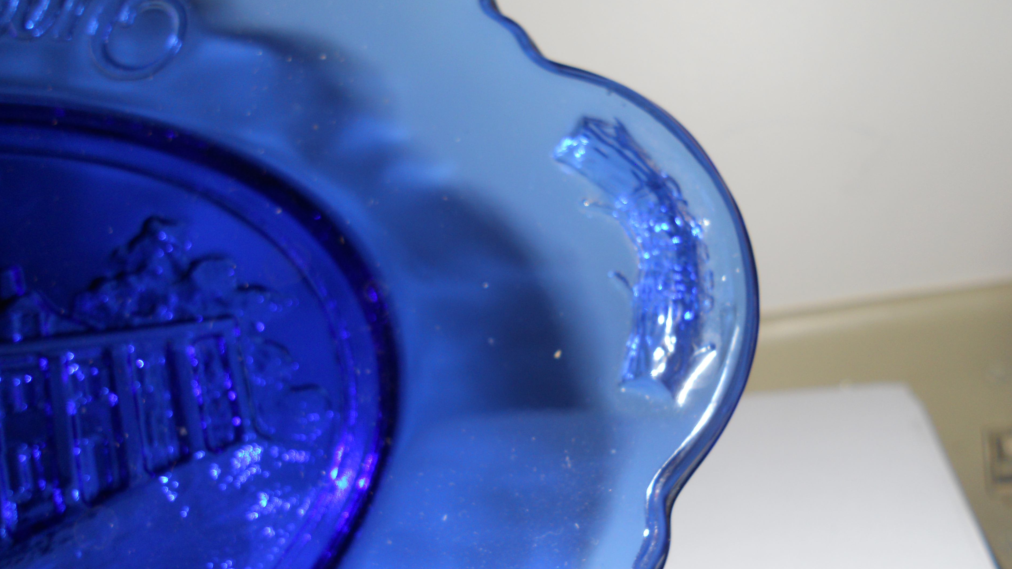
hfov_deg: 54.0
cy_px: 320
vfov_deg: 32.0
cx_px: 492
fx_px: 993
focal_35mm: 37
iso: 80
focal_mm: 5.8
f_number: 8.8
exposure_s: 1/25
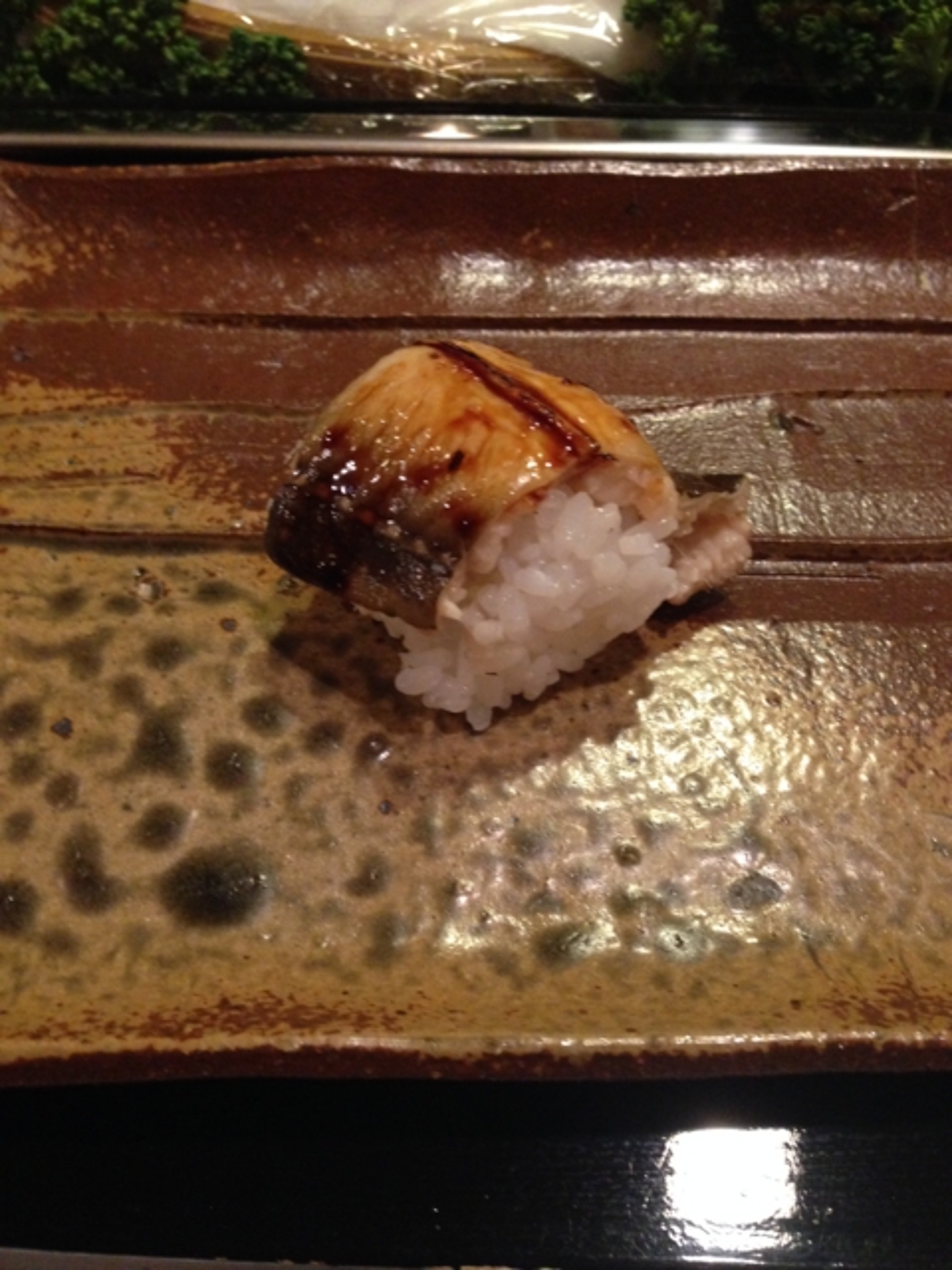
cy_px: 635
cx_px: 476
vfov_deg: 55.4
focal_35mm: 33
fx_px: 1210
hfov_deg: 42.9
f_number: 2.4
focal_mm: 4.12
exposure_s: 1/20
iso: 400
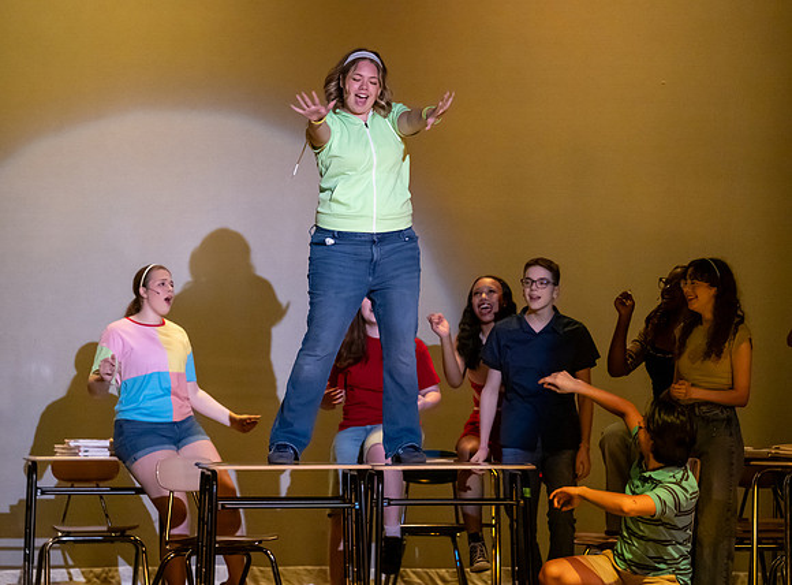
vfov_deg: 6.9
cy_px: 209
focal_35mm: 213
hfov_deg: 9.3
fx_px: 4856
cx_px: 341
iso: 2800
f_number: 2.8
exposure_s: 1/500
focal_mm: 155
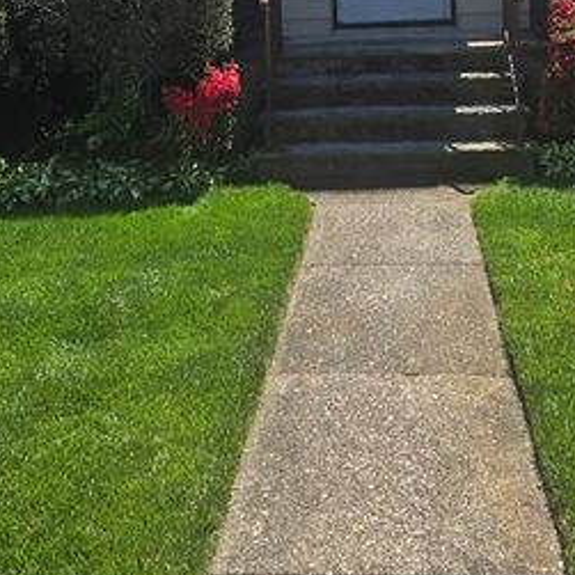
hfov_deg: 31.5
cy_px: 17
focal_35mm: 54
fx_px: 1015
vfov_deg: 29.8
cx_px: 367
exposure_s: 1/2921
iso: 64
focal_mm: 5.4
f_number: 1.8
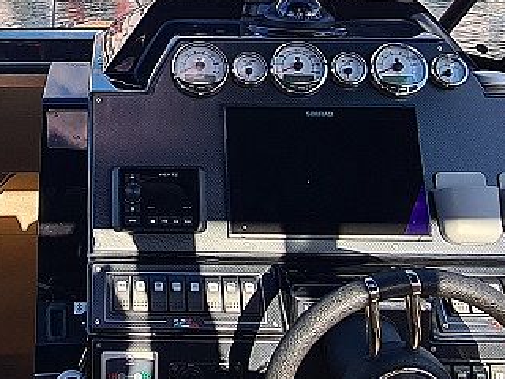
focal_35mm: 41
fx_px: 598
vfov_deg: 34.6
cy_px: 111
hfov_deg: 43.7
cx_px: 104
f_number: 2.2
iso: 50
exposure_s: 1/706
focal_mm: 2.2
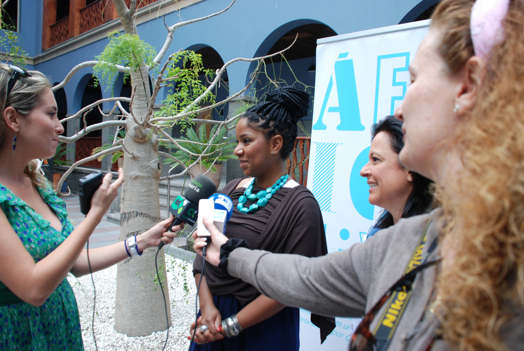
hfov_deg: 67.3
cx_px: 262
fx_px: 393
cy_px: 176
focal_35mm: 27
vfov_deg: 48.0
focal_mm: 18
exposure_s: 1/60
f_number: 4
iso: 160
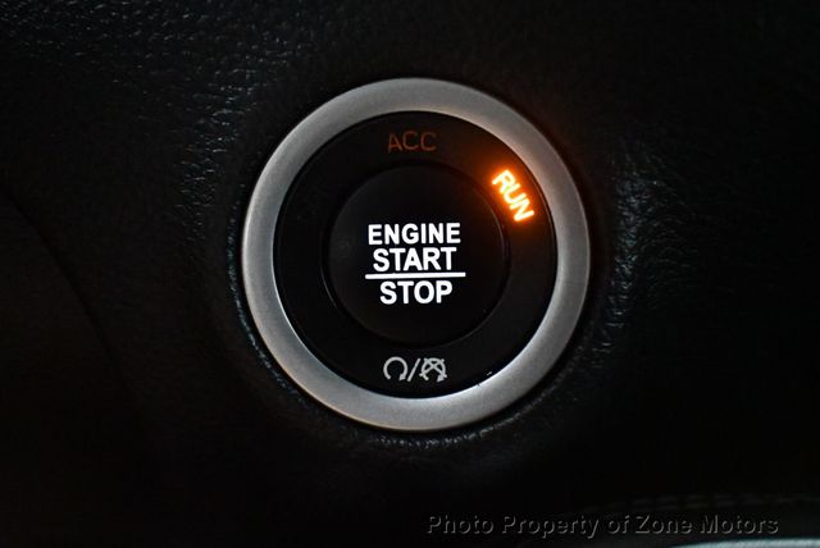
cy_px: 274
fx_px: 821
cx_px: 410
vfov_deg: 36.9
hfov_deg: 53.1
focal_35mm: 36
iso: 11400
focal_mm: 18
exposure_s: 1/60
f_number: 3.5
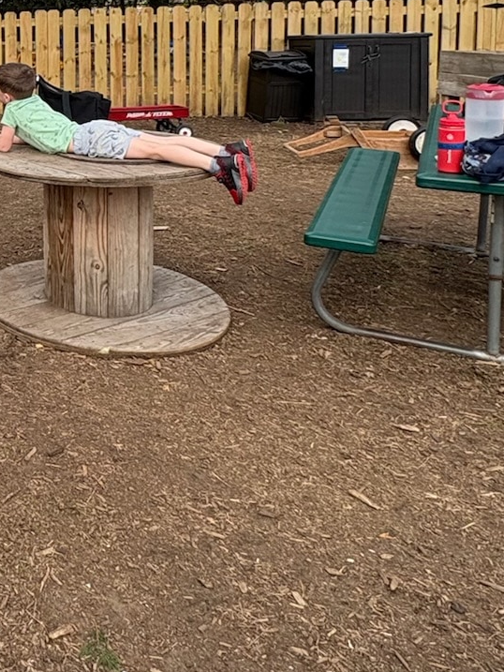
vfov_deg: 43.1
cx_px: -200
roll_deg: +1.3
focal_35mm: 40
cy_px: 77
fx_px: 776
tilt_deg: -5.1
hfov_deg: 27.7
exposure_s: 1/525
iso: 50
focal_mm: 2.22
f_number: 2.2
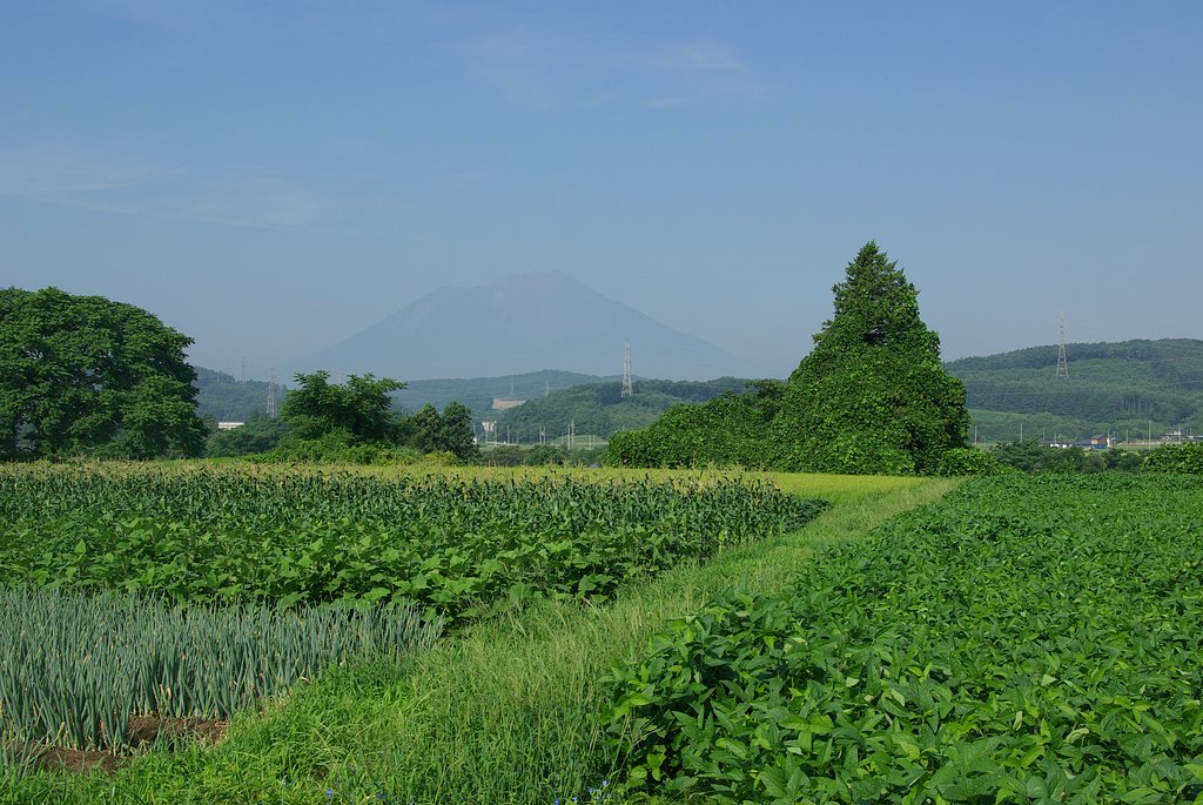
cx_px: 602
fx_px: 1305
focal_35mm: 39
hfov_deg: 49.5
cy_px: 402
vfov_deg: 34.3
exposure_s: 1/90
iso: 100
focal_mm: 26
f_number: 13
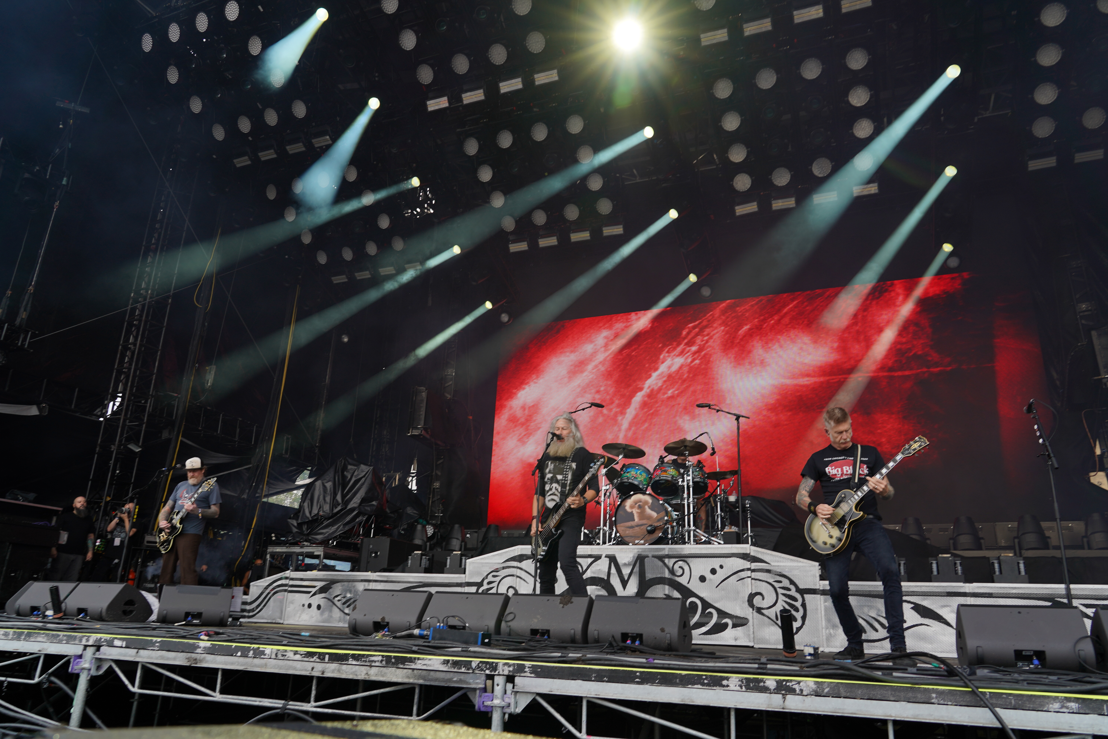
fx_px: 739
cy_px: 370
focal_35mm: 24
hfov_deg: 73.7
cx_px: 554
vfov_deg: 53.1
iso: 100
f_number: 7.1
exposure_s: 1/100
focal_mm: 24
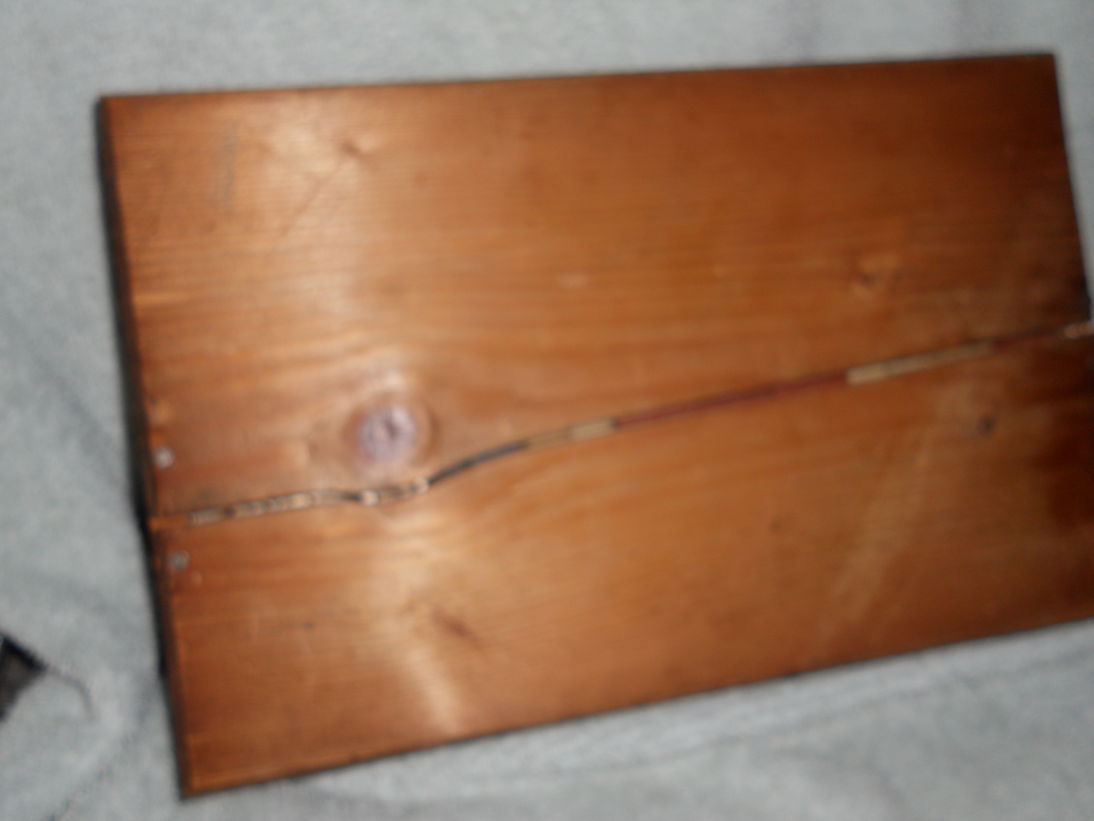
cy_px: 410
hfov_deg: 56.8
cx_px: 547
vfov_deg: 44.2
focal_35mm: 32
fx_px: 1011
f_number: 8.8
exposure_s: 1/25
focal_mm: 5.8
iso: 80
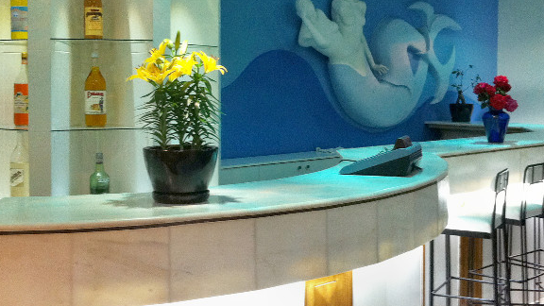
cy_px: 105
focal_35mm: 53
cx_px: 298
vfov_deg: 22.6
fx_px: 765
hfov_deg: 39.1
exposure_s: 1/15
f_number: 2.8
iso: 200
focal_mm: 3.85
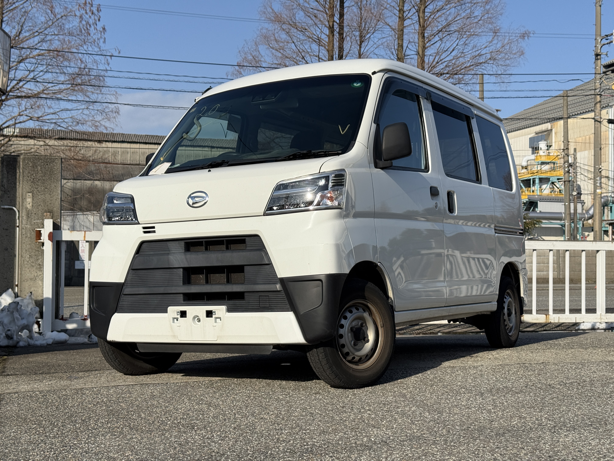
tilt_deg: +2.7
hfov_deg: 39.7
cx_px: 307
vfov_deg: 30.3
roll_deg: -0.2
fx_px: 851
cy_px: 230
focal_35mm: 48
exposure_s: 1/7874
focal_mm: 6.76
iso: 64
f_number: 1.78
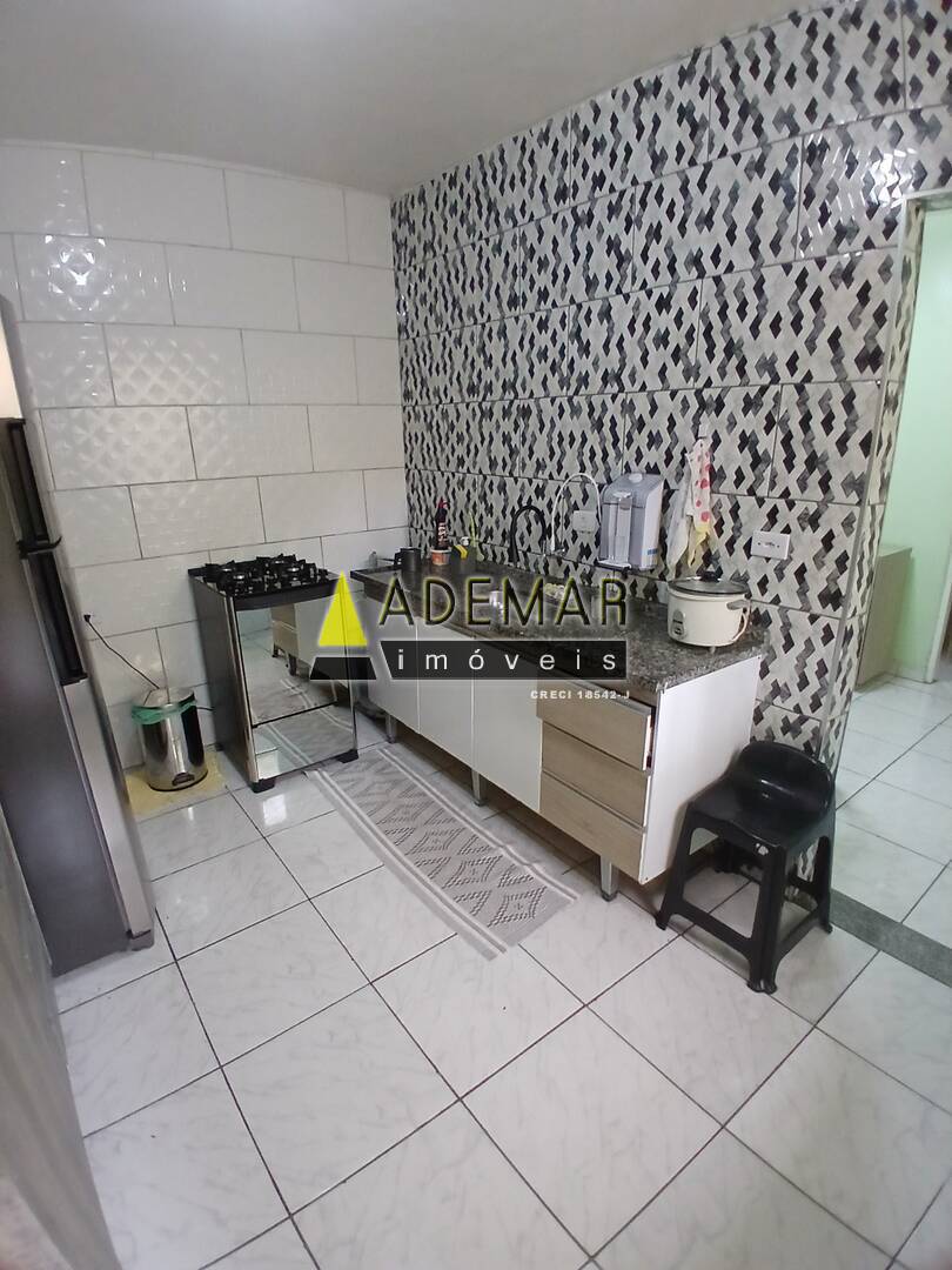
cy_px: 635
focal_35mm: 17
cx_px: 476
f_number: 2.2
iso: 250
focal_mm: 1.4
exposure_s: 1/30
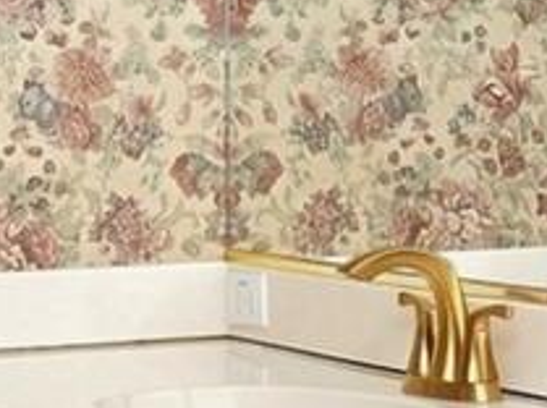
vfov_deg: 8.4
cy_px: 97
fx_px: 2792
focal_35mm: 177
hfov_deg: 11.1
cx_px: 531
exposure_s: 1/125
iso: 400
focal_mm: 16
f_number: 8
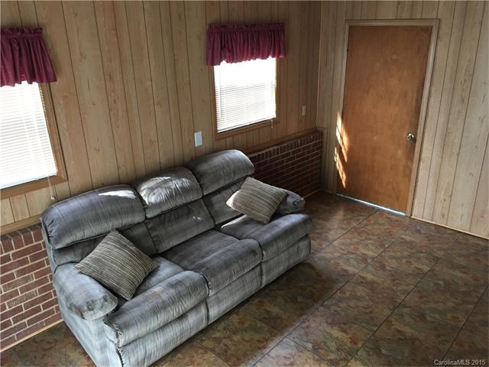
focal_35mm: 29
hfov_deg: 61.7
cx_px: 244
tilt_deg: -21.1
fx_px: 410
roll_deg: +1.1
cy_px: 184
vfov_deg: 48.2
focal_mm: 4.15
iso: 125
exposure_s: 1/30
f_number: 2.2
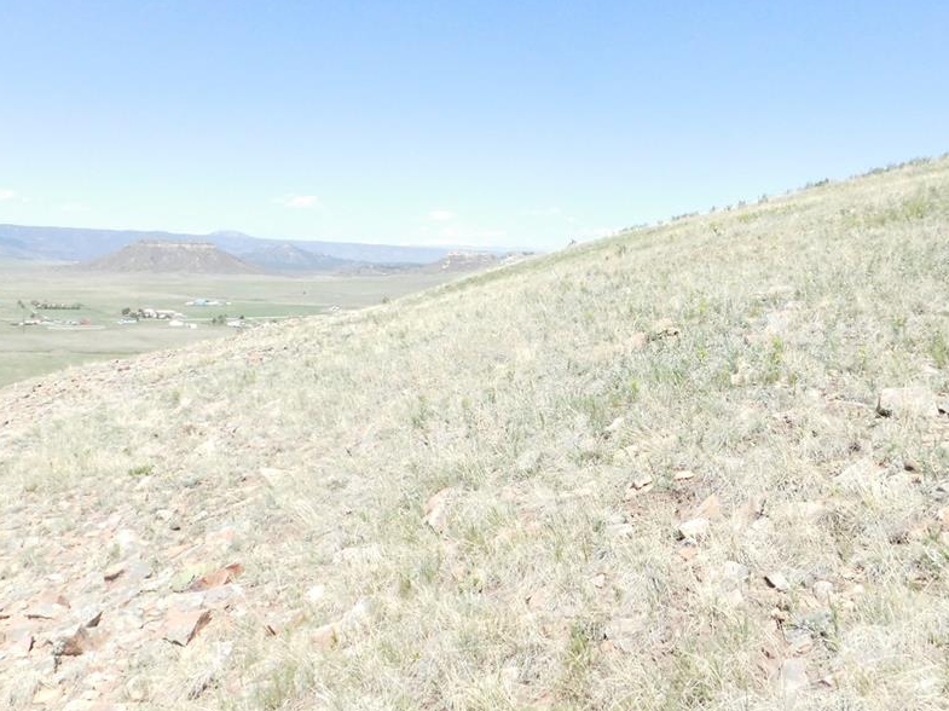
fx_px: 822
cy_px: 273
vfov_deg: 46.4
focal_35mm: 30
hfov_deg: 59.6
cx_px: 555
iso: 800
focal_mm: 4
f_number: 6
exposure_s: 1/1500
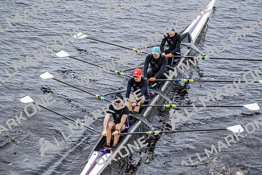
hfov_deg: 10.6
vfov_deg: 7.1
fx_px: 1412
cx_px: 131
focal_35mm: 194
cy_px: 88
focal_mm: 194
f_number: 2.8
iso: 500
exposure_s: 1/2000
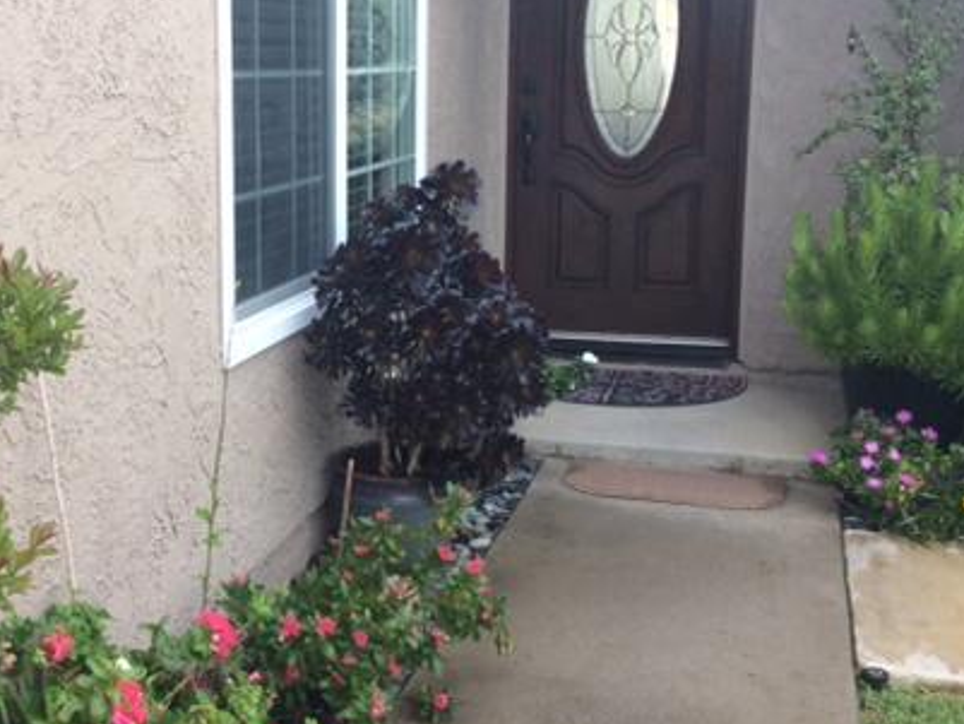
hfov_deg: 37.1
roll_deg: +0.9
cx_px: 325
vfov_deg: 28.6
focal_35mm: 51
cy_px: 325
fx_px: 1421
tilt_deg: -11.3
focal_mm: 3.3
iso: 40
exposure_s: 1/120
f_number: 2.4
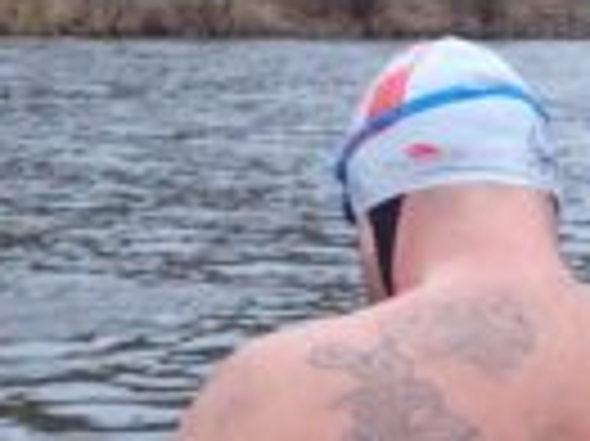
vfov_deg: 12.5
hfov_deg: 16.3
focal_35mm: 117
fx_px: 1992
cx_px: 667
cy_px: 423
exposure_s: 1/30
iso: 400
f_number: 2.4
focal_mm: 5.87
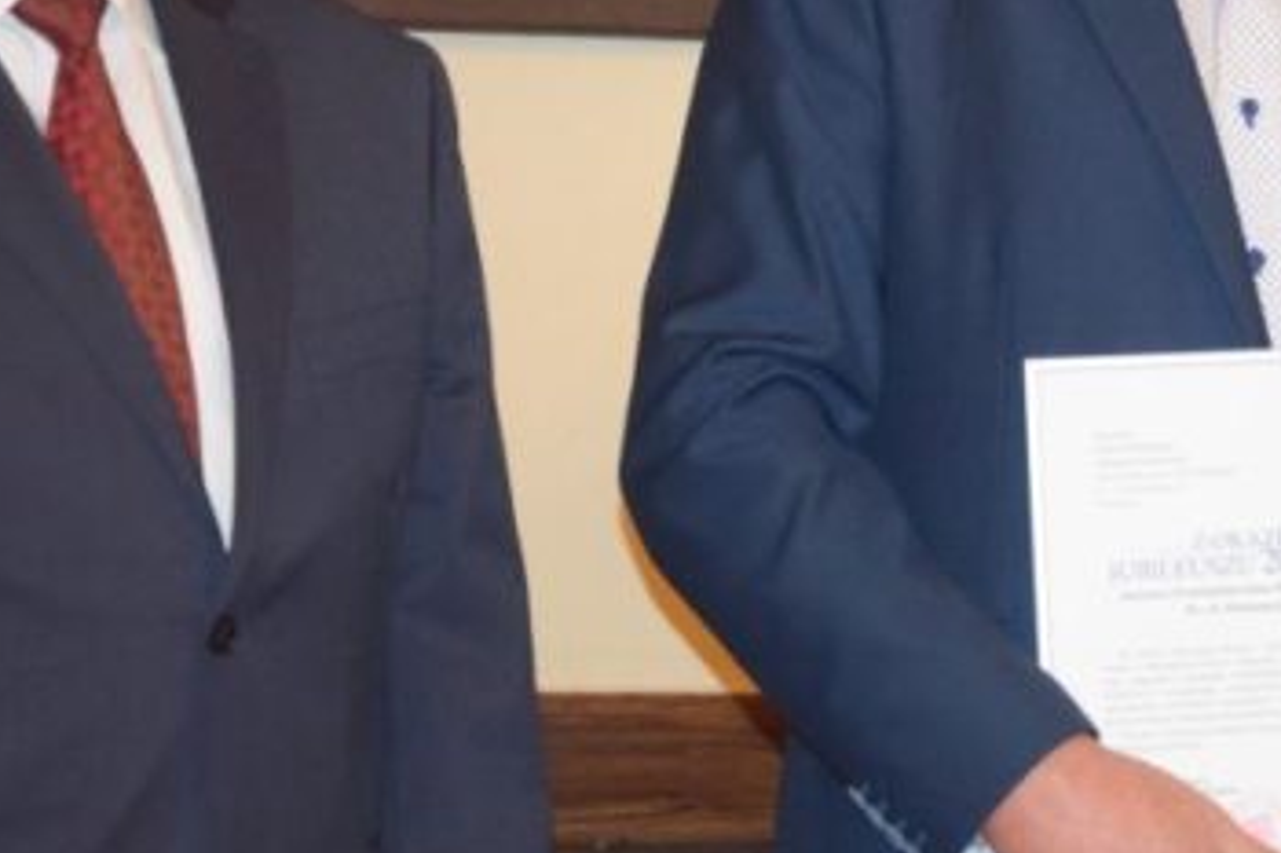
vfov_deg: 7.2
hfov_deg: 10.7
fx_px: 6793
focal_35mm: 191
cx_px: 1113
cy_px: 106
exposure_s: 1/60
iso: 3200
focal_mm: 58
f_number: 5
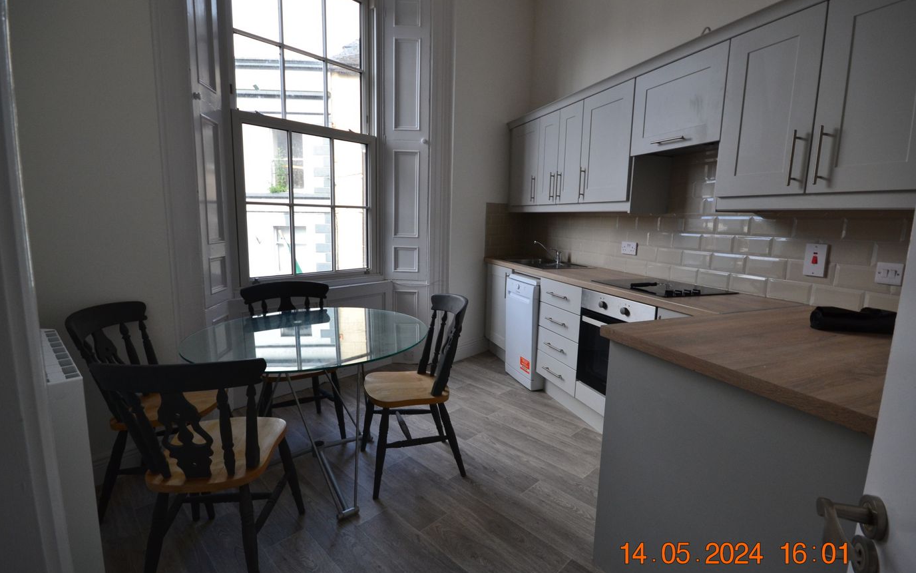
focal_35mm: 16
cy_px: 283
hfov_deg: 97.8
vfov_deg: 71.3
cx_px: 462
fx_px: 399
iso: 400
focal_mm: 10
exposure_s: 1/60
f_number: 8
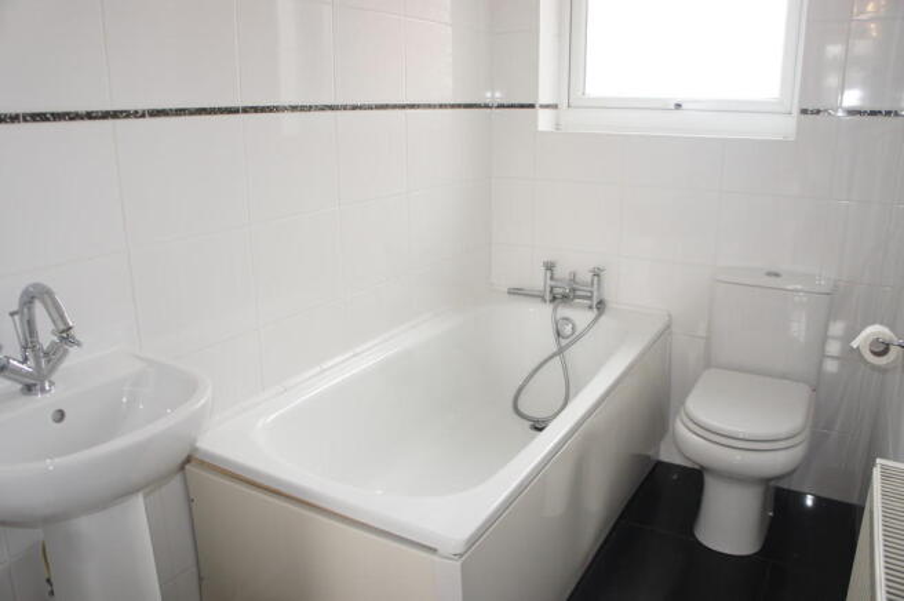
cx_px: 452
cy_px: 300
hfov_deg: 67.4
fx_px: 677
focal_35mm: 27
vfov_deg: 47.8
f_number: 3.5
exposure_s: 1/60
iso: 250
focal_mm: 18
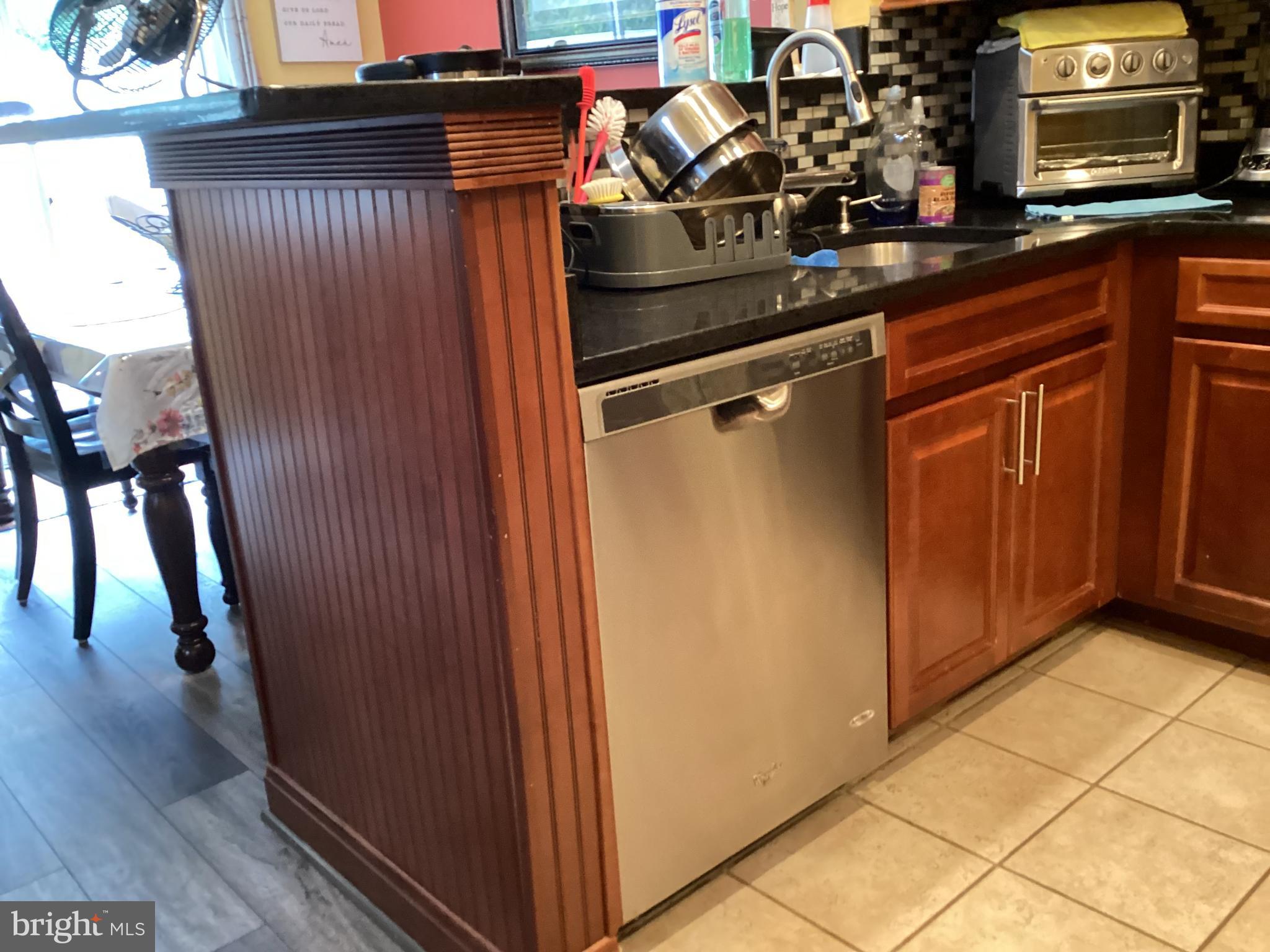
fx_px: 1137
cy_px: 476
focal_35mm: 31
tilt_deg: -16.0
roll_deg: +3.5
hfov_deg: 58.4
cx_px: 635
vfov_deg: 45.4
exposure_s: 1/40
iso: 400
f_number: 2.4
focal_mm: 3.3
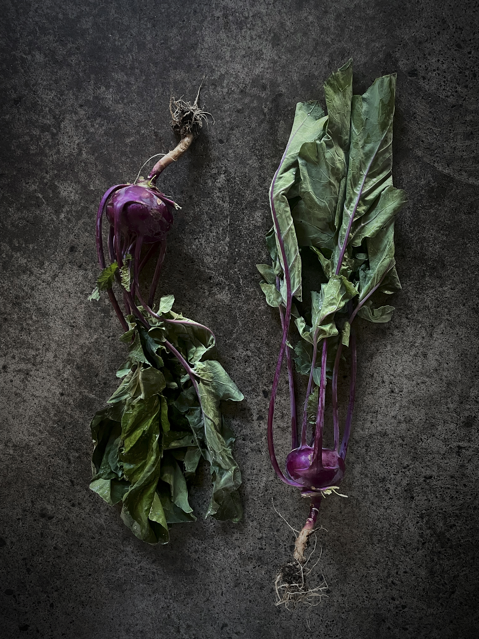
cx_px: 240
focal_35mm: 26
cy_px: 320
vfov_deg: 67.3
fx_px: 480
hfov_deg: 53.1
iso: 500
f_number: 1.6
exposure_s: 1/57
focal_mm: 4.2
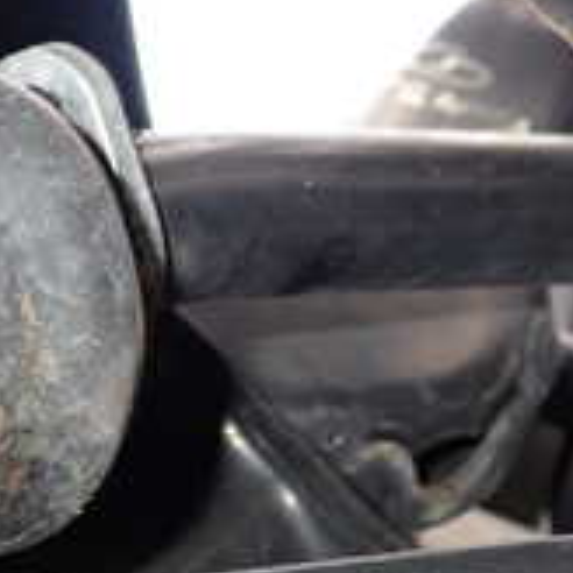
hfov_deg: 16.7
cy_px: 157
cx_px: -217
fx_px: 1817
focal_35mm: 97
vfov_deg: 17.8
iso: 200
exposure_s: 1/30
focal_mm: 5.4
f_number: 6.3
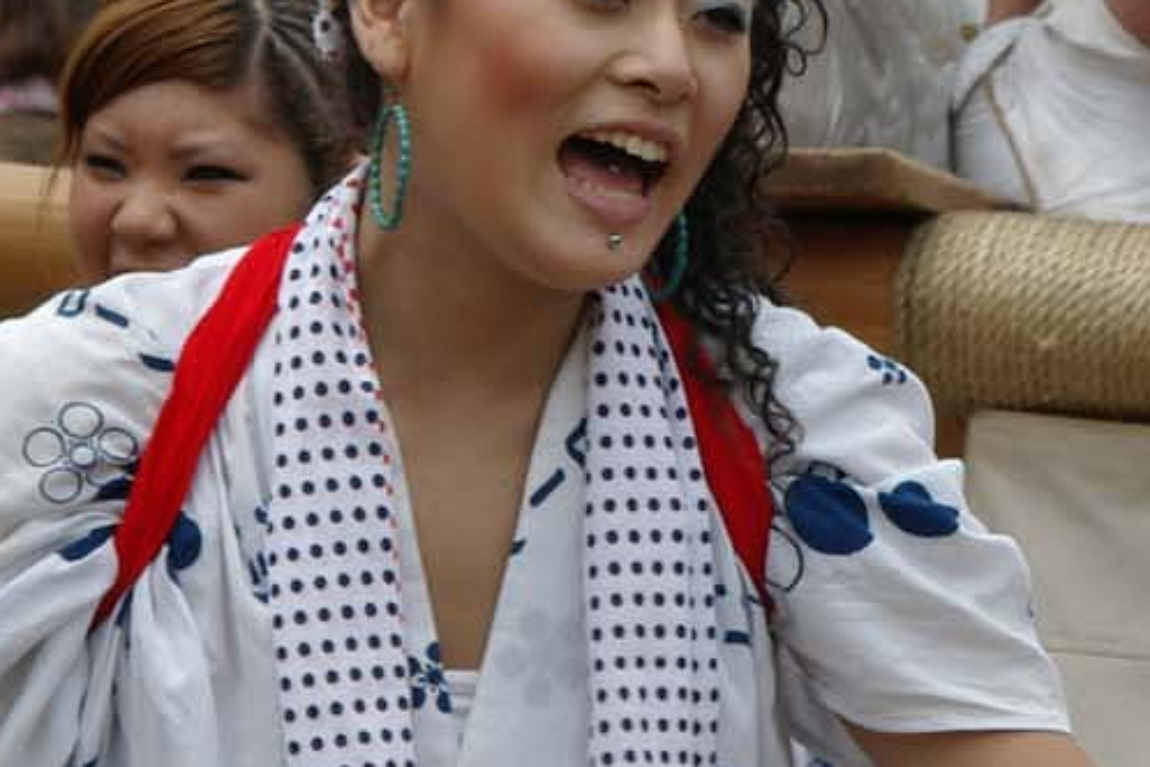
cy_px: 281
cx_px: 527
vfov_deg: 3.0
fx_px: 14438
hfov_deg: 4.6
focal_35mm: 452
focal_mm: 100
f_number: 11
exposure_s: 1/350
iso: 400
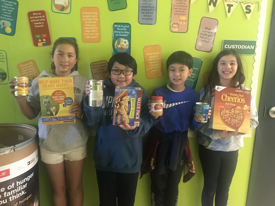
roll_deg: -1.9
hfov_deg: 63.4
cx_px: 138
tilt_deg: -11.2
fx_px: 222
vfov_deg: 49.7
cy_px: 103
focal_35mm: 28
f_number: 1.8
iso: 100
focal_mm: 3.99
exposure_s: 1/11
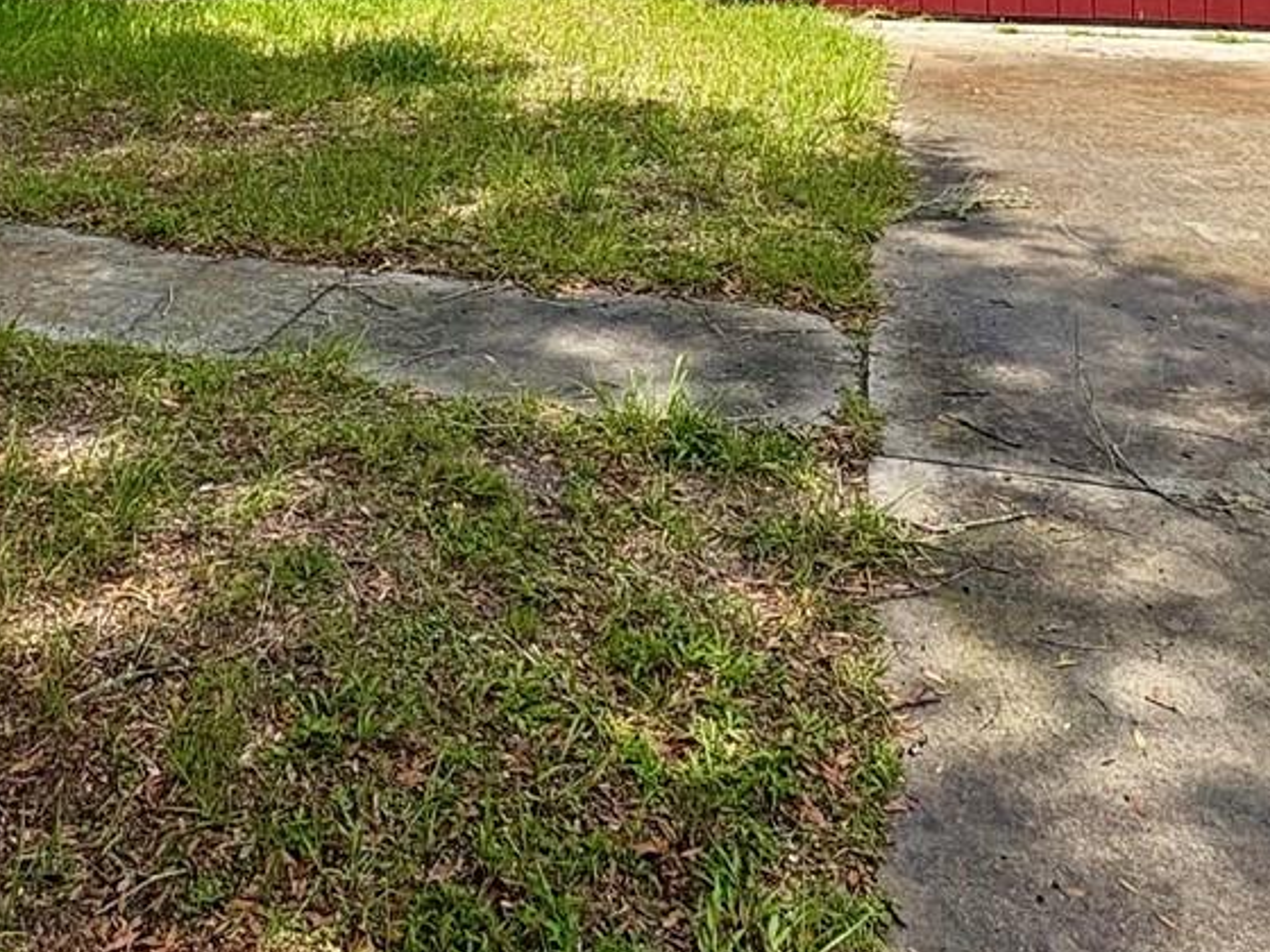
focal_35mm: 40
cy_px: -283
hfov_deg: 46.3
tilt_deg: +3.4
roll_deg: -0.6
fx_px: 1468
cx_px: 451
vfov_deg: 29.2
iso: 50
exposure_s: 1/2584
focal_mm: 2.22
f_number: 2.2
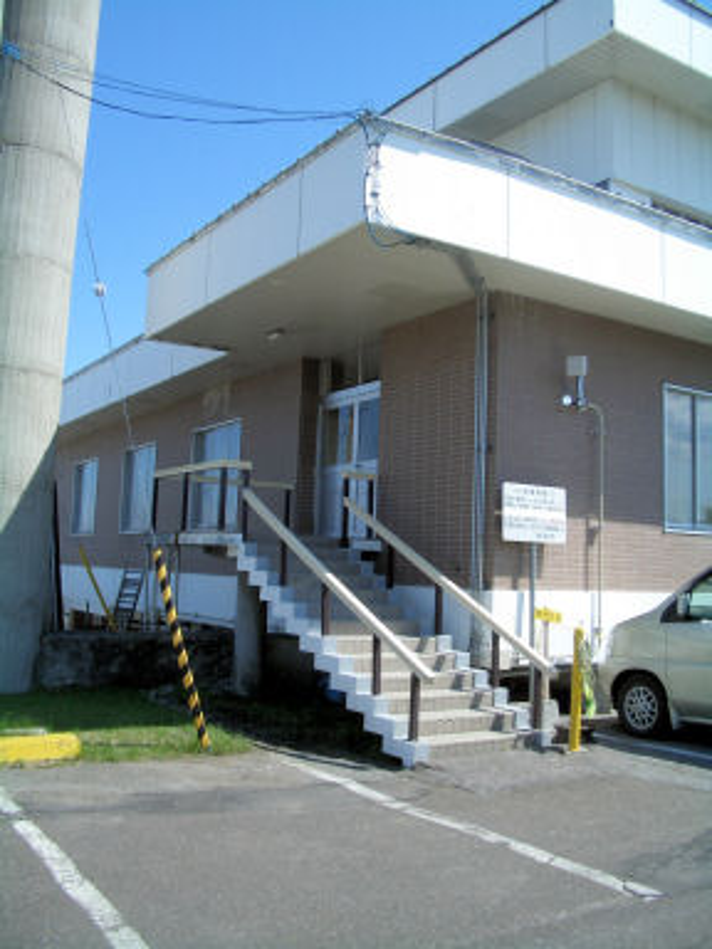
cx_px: 356
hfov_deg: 40.7
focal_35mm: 35
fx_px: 960
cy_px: 474
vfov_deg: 52.6
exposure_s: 1/500
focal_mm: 5.8
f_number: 4.3
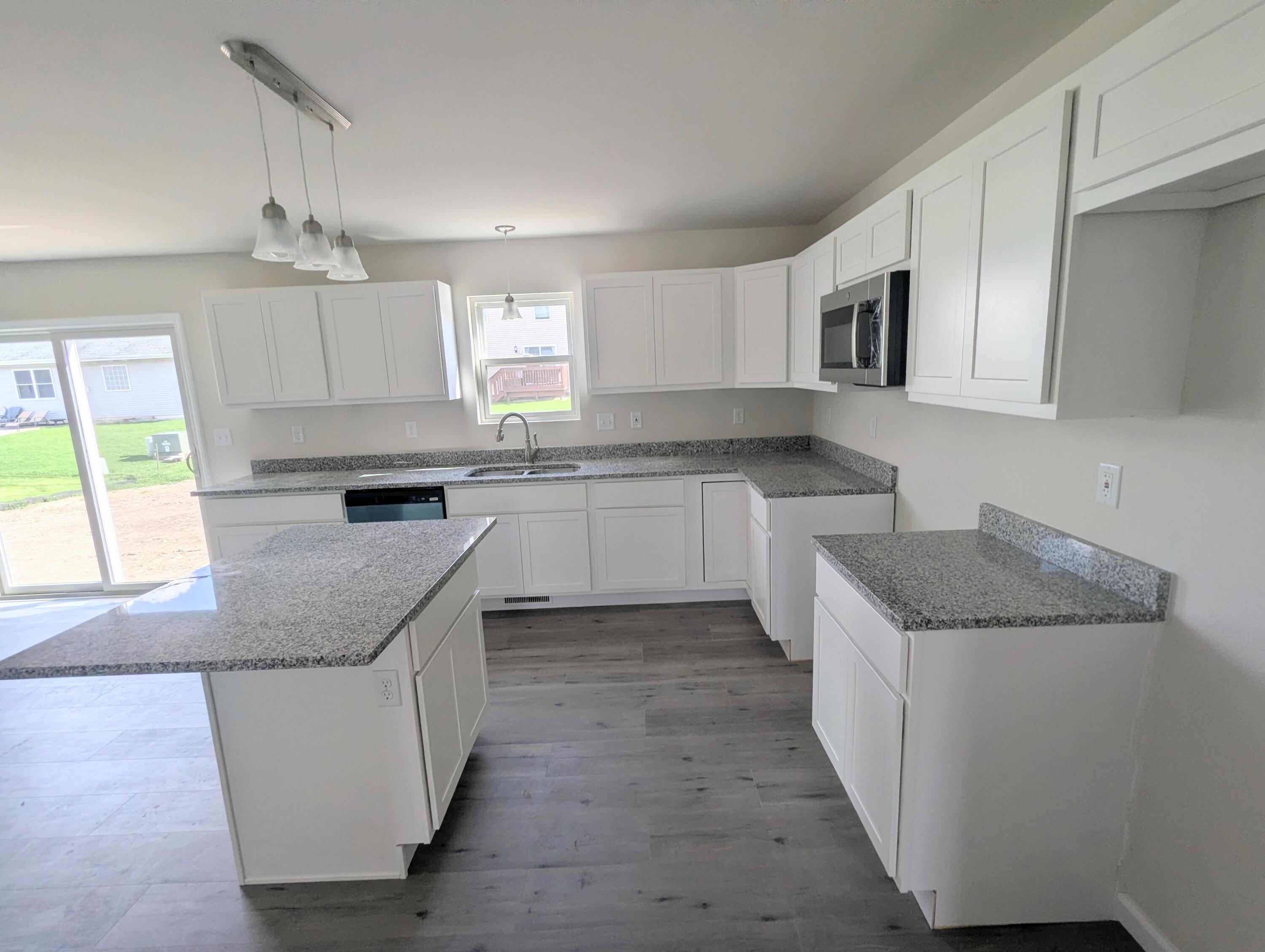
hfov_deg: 94.4
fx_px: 585
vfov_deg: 78.2
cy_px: 476
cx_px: 632
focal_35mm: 16
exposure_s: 1/199
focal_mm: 2.35
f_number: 2.2
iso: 49
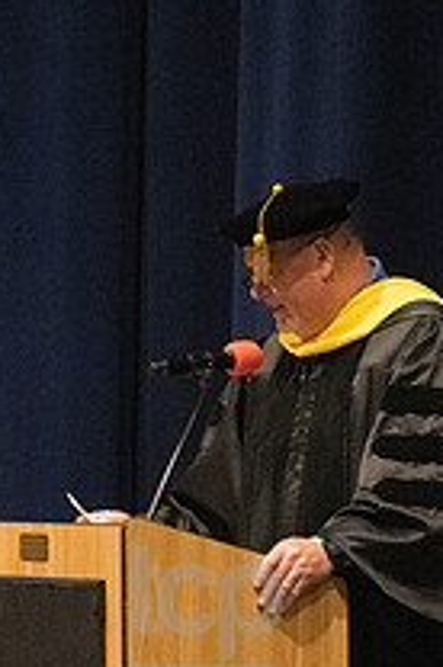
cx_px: 207
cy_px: 632
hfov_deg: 3.1
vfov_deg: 4.7
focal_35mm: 437
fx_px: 8093
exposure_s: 1/250
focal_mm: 135
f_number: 4.5
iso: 8000
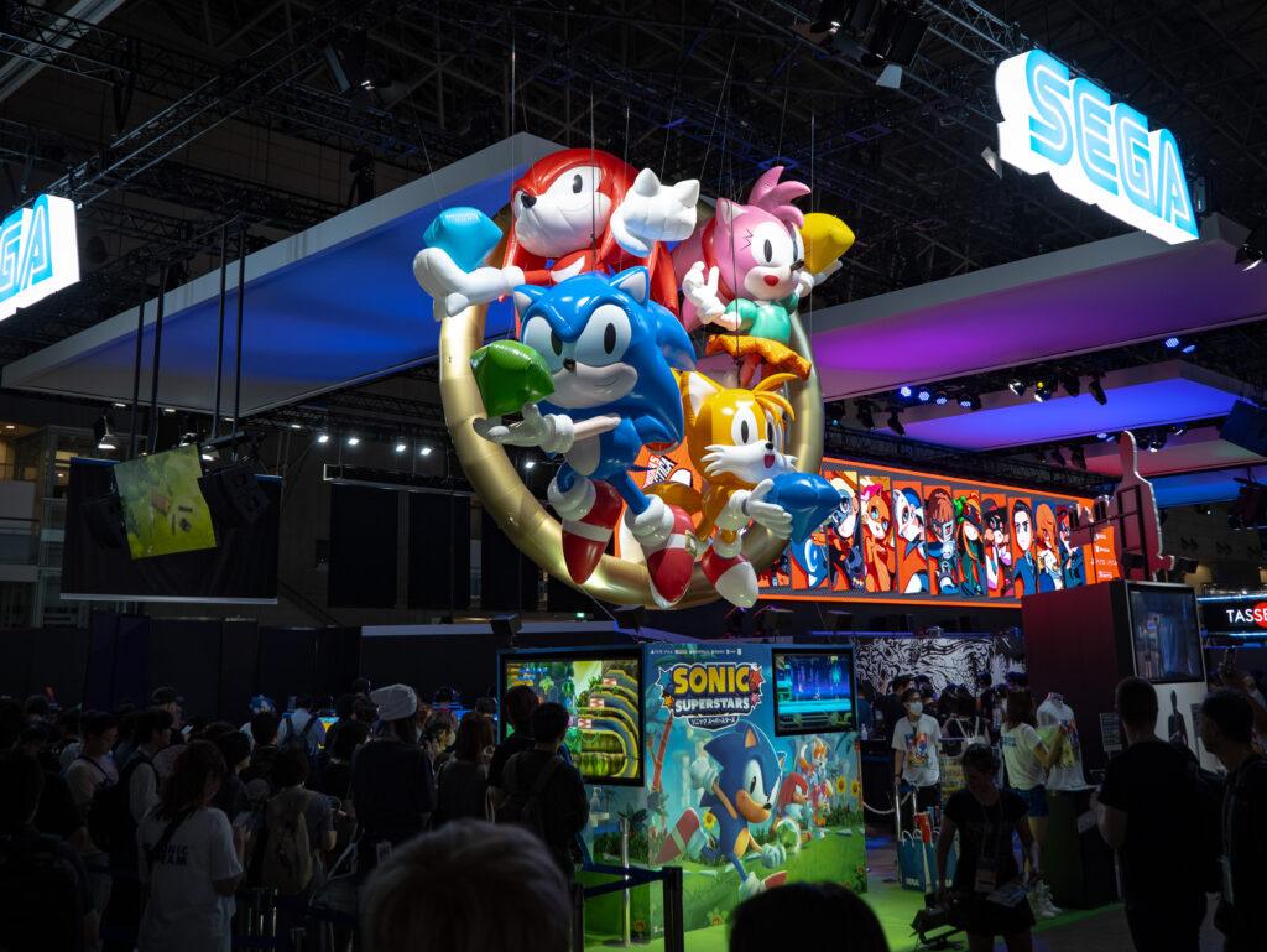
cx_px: 645
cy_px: 357
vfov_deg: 39.5
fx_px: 1317
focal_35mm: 36
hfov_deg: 51.4
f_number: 4
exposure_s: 1/100
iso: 1000
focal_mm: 24
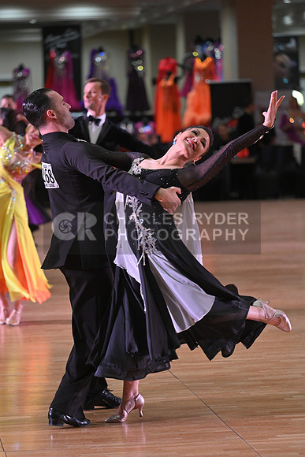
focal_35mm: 155
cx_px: 152
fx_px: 1968
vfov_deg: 13.2
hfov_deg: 8.9
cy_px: 228
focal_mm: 155
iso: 2000
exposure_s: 1/320
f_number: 4
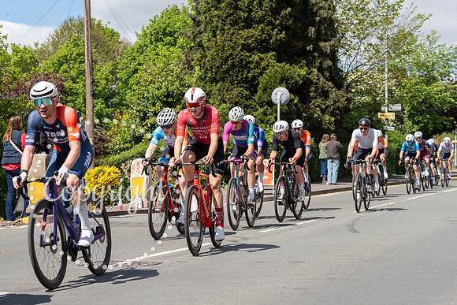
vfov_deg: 14.6
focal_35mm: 94
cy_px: 151
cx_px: 189
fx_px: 1192
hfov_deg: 21.7
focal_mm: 70
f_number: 5.6
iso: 250
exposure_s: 1/1000
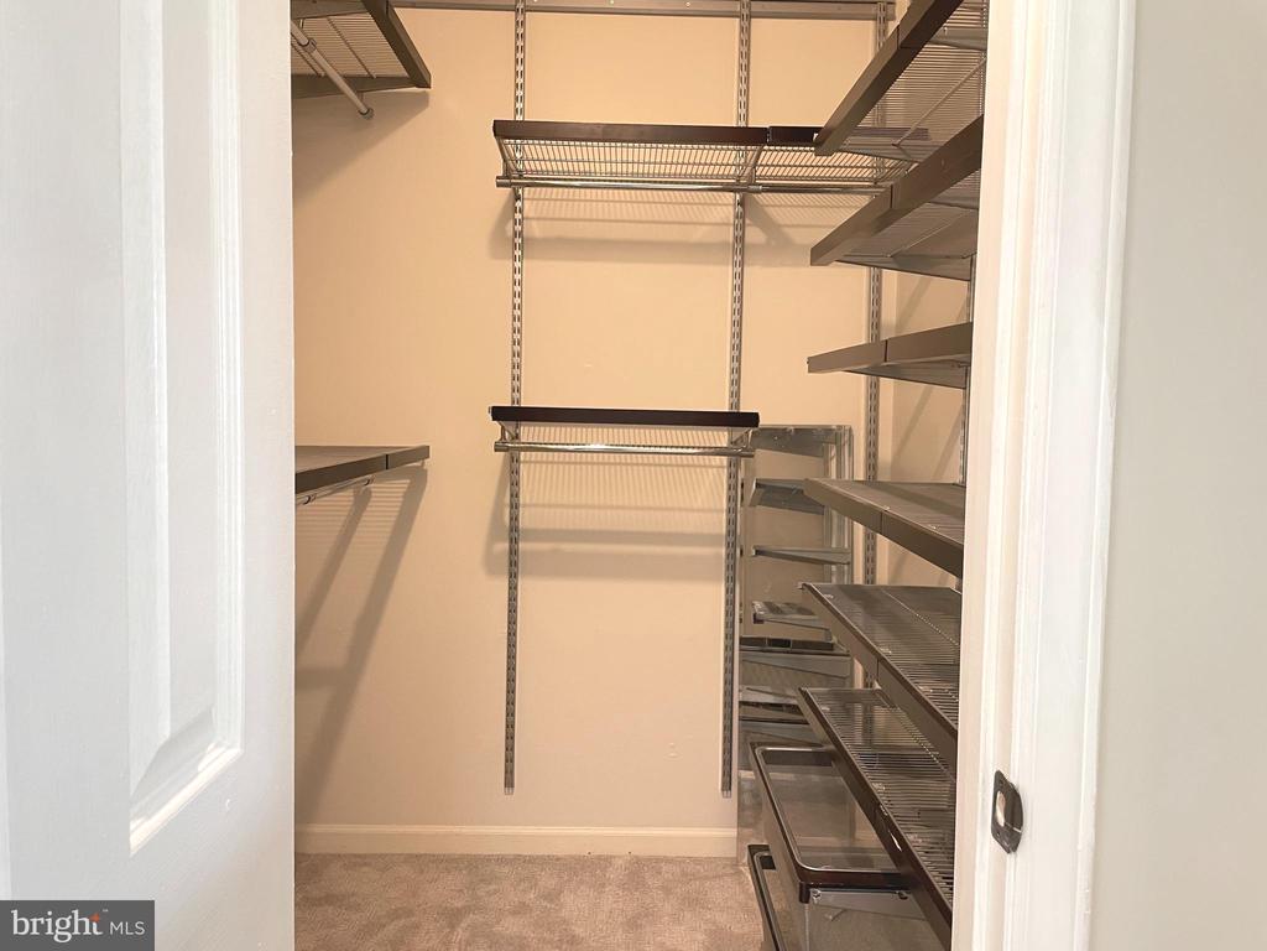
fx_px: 952
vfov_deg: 53.1
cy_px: 476
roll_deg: -0.6
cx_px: 634
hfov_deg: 67.3
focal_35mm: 26
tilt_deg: -2.9
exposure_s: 1/60
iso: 200
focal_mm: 4.2
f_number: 1.6
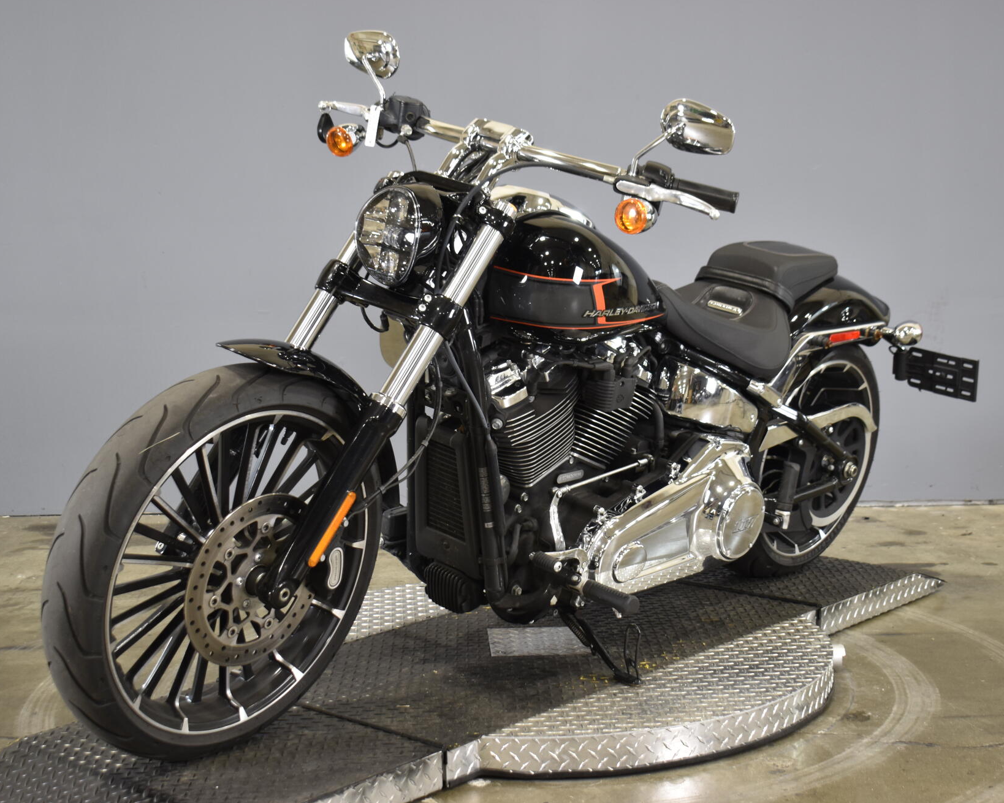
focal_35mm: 55
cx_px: 498
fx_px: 1634
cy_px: 400
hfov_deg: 34.2
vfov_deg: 27.6
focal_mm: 32
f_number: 4.5
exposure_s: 1/15
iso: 400
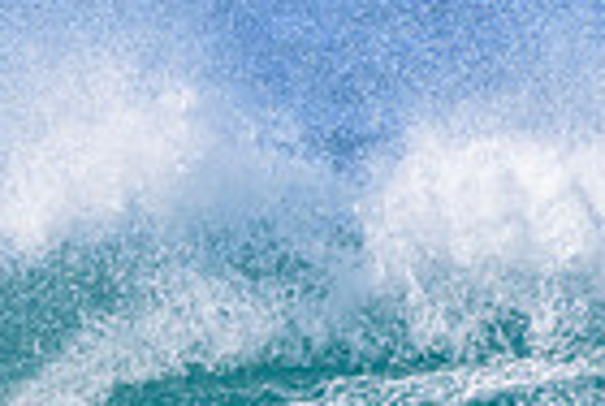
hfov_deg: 0.7
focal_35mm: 3104
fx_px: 52275
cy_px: 590
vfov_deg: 0.4
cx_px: -484
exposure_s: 1/2000
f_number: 5.6
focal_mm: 500
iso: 360
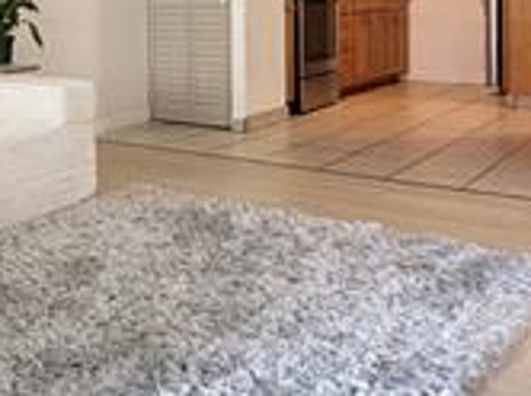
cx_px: -112
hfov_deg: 30.2
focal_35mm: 54
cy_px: 16
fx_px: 827
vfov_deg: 25.8
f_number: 2.2
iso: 250
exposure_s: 1/120
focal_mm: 2.22
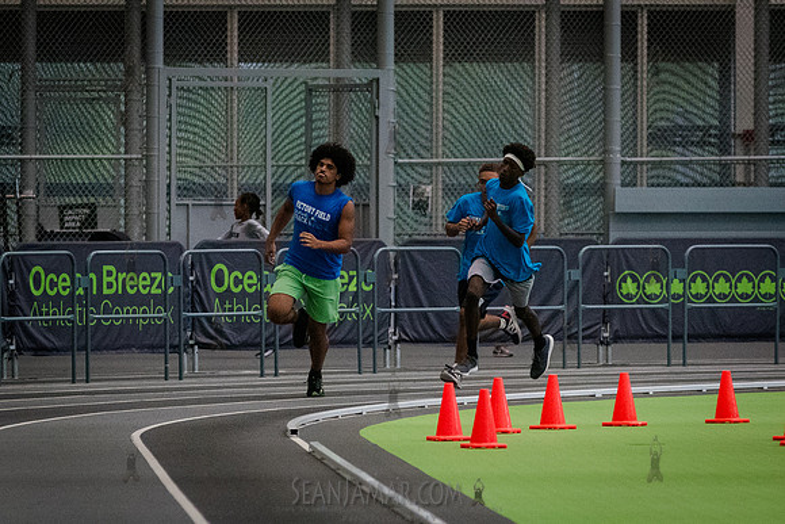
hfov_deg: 5.5
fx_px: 8177
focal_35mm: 375
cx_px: 377
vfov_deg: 3.7
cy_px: 312
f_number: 4
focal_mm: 185
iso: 6400
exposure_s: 1/2500
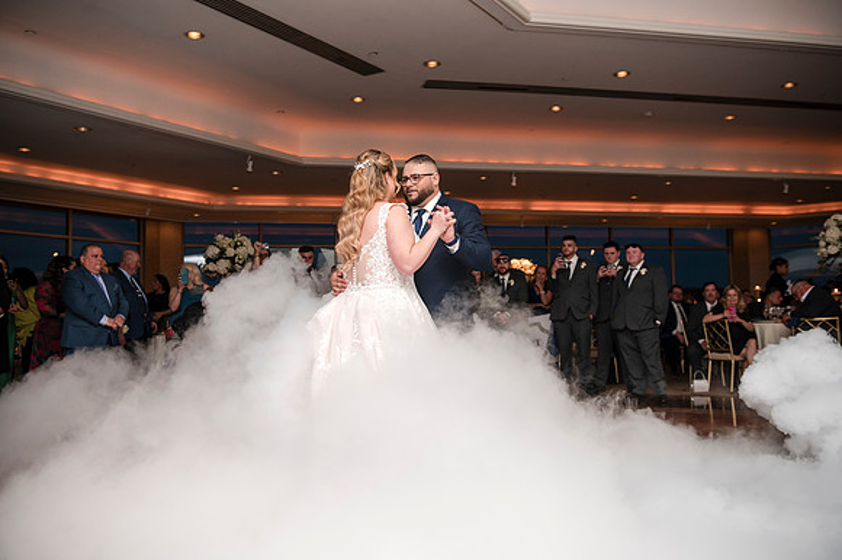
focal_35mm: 32
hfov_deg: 58.1
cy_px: 280
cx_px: 421
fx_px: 759
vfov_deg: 40.5
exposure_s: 1/100
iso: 800
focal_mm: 32
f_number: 3.5
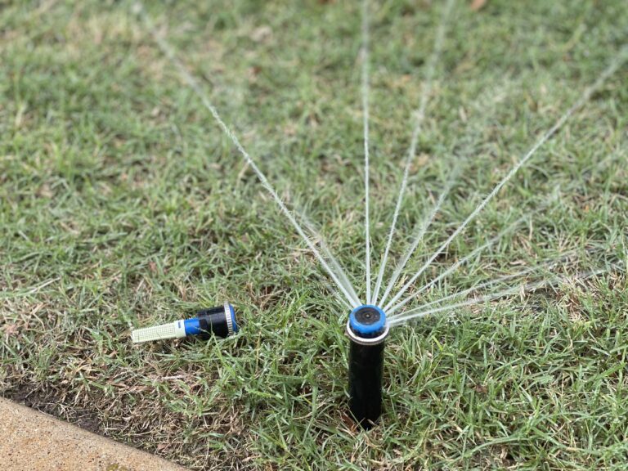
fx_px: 1161
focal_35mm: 64
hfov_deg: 30.3
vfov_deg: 22.9
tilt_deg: -30.5
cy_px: 236
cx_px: 314
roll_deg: -1.5
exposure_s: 1/233
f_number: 2.2
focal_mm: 7.5
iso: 25
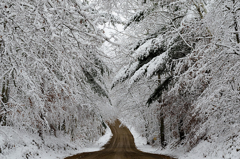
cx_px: 120
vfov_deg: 18.8
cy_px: 80
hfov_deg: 28.1
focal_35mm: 72
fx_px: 479
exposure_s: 1/125
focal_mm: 48
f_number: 11
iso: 250
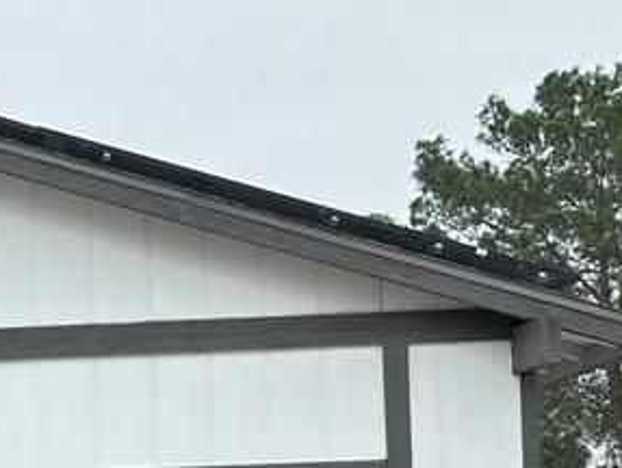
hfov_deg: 10.9
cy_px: 676
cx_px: -462
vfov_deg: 8.5
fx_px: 3076
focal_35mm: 171
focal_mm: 6.86
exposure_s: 1/389
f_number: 1.78
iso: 64
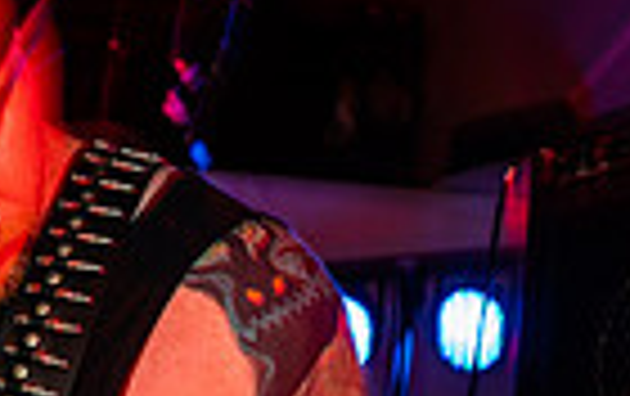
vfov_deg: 21.4
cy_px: 380
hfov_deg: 30.1
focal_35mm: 59
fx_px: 1015
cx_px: -99
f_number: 2.8
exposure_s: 1/8
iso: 160
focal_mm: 14
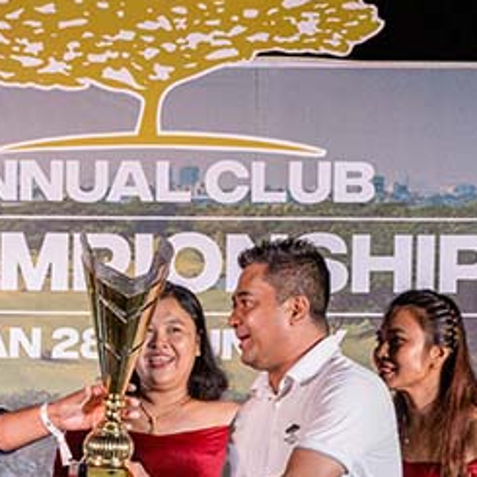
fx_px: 1871
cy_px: 543
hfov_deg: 14.5
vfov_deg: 14.2
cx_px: 206
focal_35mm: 120
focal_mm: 36
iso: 2000
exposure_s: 1/200
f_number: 5.6
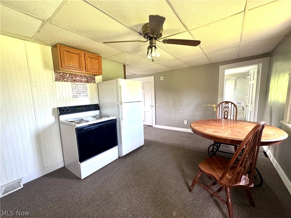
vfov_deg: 85.7
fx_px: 118
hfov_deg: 102.1
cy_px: 109
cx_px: 146
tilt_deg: -7.6
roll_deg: +1.2
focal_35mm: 14
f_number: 2.2
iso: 400
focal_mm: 2.22
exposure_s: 1/60
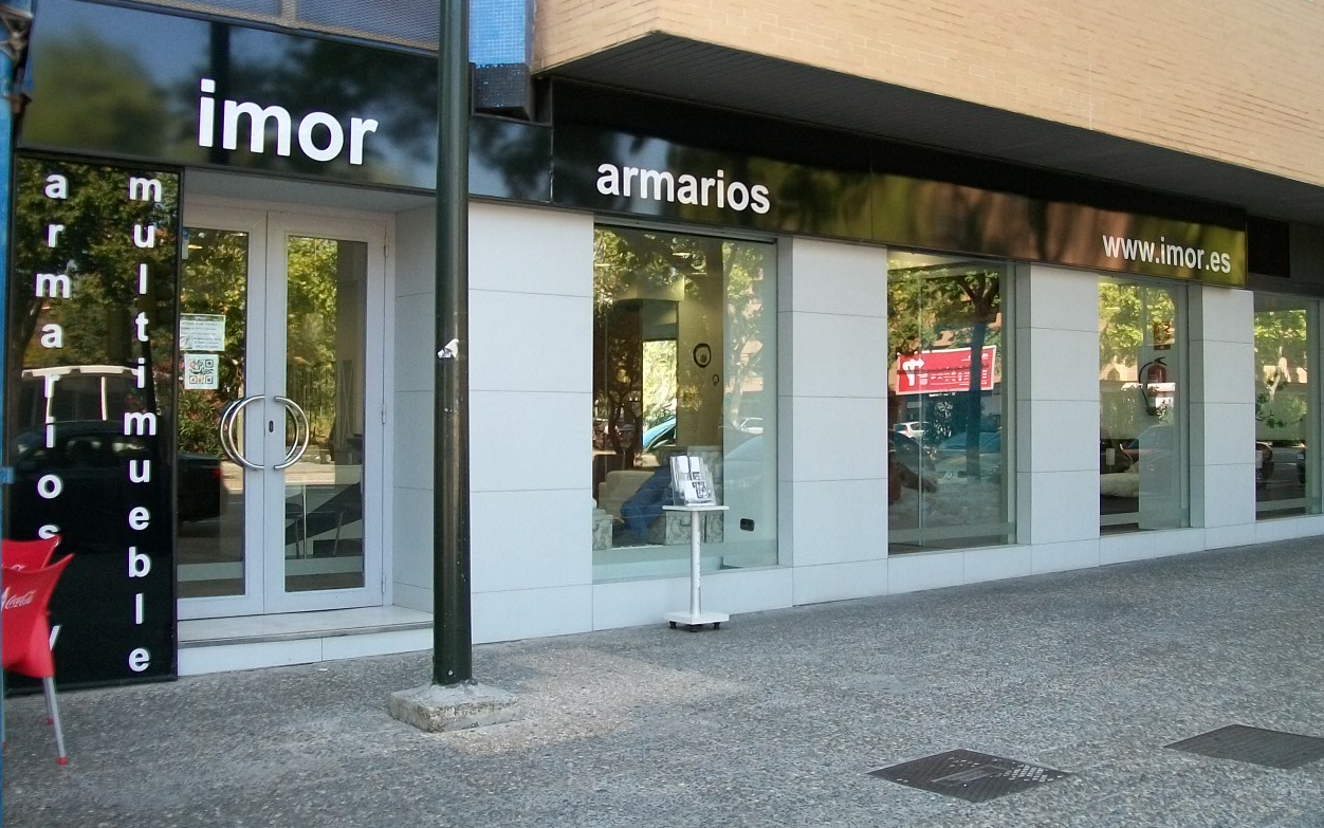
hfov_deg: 50.4
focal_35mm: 39
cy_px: 357
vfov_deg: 32.7
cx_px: 664
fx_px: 1408
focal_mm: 6
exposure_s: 1/125
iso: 100
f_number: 2.7
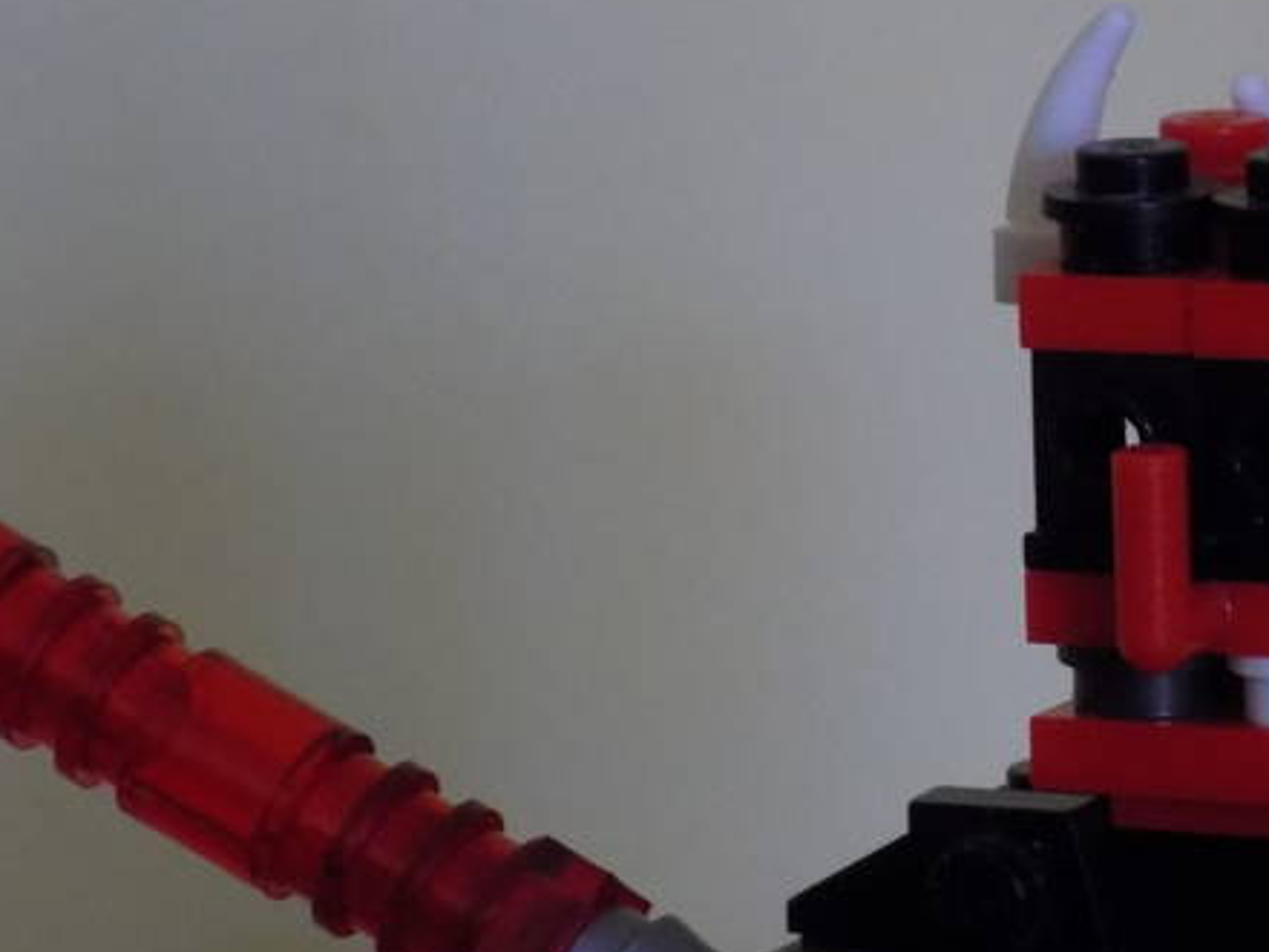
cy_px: 444
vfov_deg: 4.3
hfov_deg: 5.8
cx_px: 1177
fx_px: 12578
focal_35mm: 343
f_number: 5.3
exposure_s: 1/5
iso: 400
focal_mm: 29.9
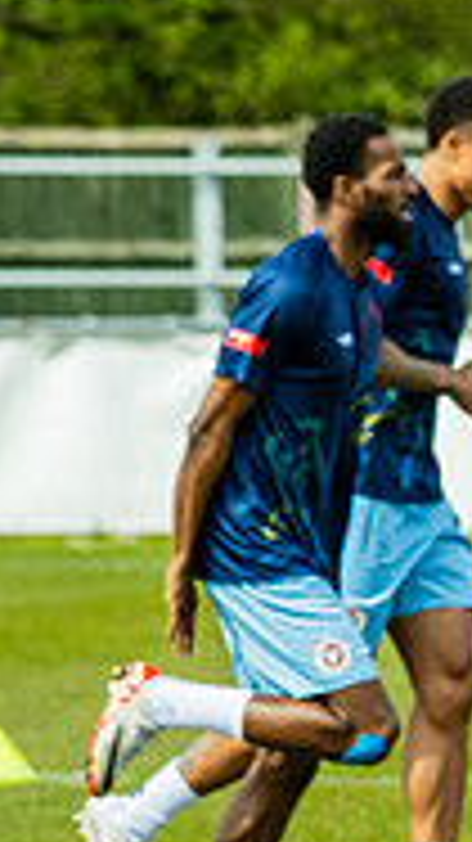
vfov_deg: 4.2
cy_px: 585
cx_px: 1282
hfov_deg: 2.3
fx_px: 11519
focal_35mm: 517
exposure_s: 1/2500
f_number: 4
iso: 400
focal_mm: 135
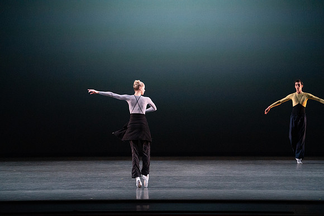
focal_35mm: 156
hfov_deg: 13.2
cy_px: 108
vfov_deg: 8.8
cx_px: 162
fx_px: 1404
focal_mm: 156
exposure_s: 1/500
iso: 12800
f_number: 6.3
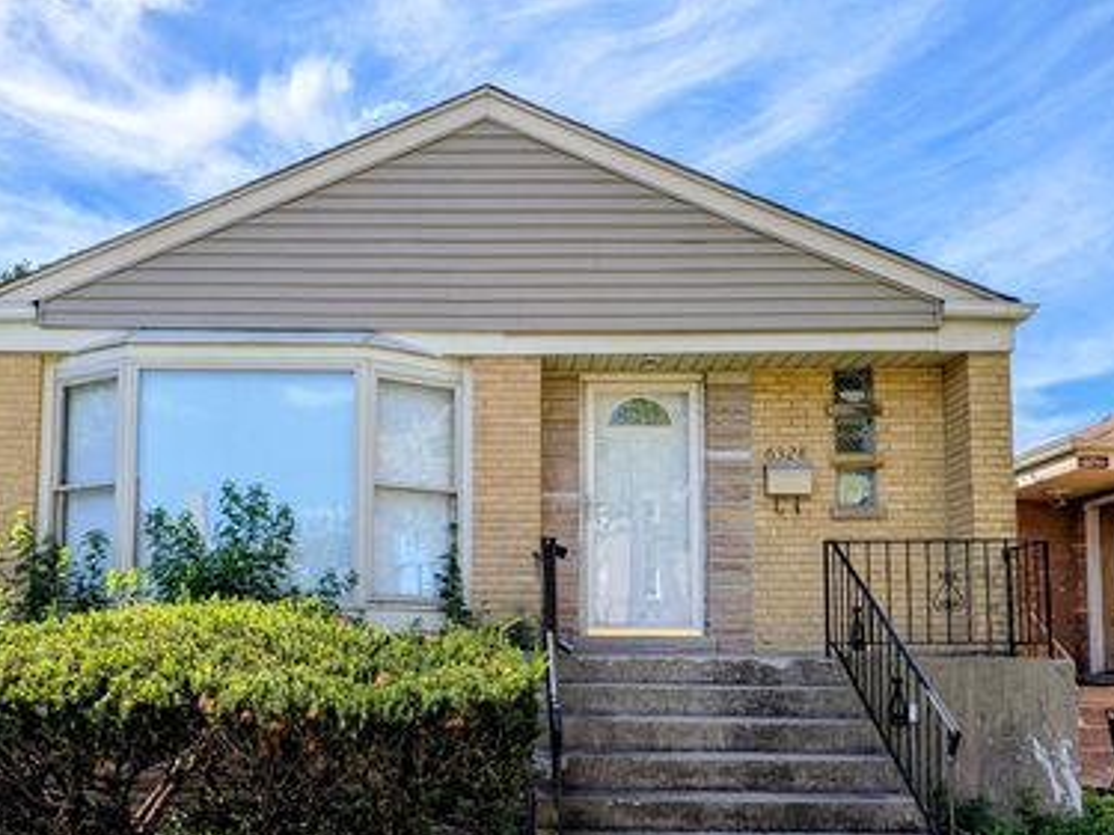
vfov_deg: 43.5
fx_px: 1029
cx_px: 499
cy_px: 554
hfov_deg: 56.7
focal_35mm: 32
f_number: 1.7
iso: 28
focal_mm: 4.53
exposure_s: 1/2128
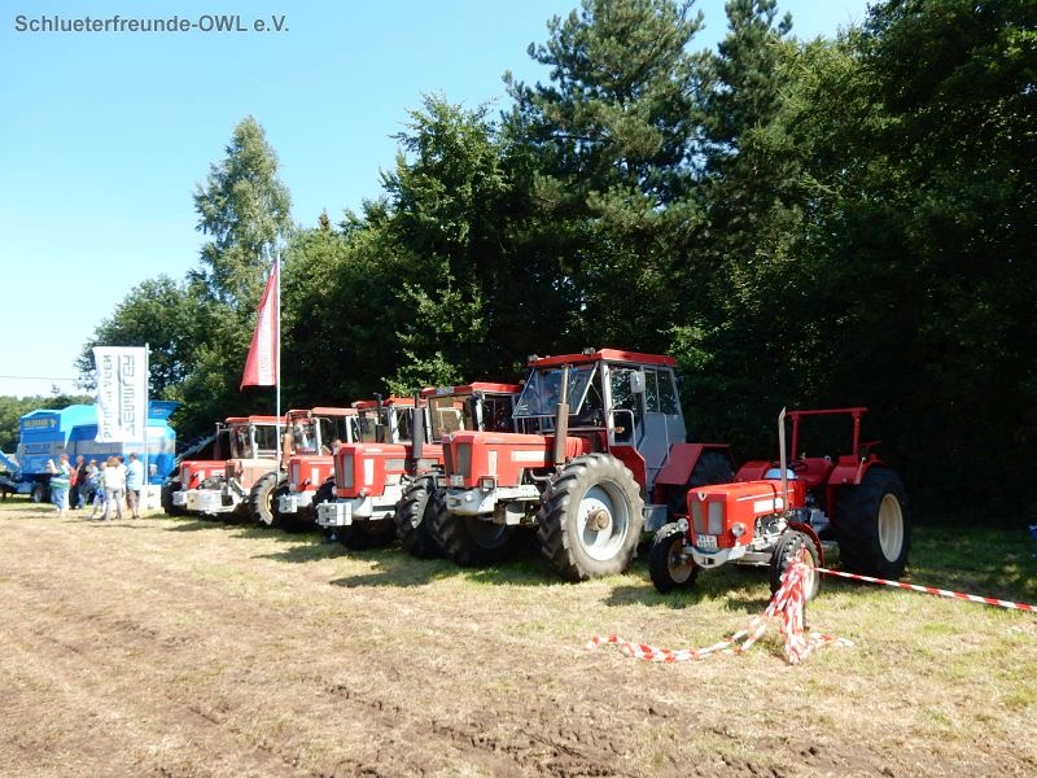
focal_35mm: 25
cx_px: 518
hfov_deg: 69.4
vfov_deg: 54.9
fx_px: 749
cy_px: 389
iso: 125
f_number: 3.7
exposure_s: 1/400
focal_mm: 4.5
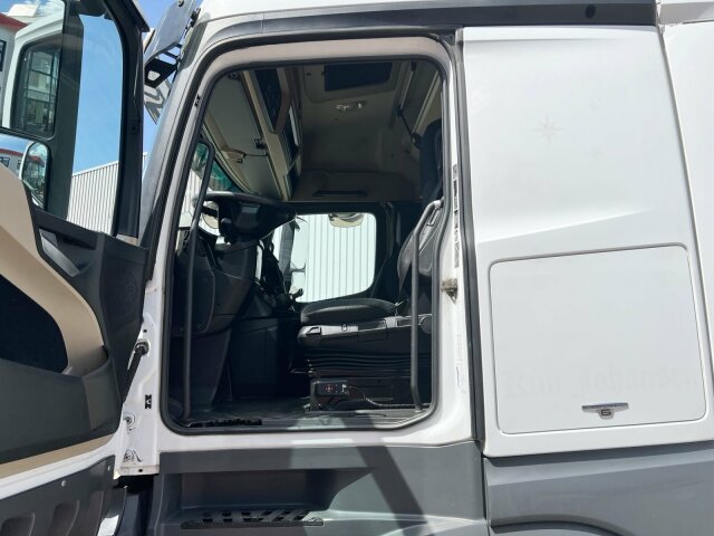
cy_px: 268
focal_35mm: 26
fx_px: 536
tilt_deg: +10.1
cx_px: 357
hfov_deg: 67.3
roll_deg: -0.4
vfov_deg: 53.1
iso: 50
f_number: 1.5
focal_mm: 5.7
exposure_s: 1/4115
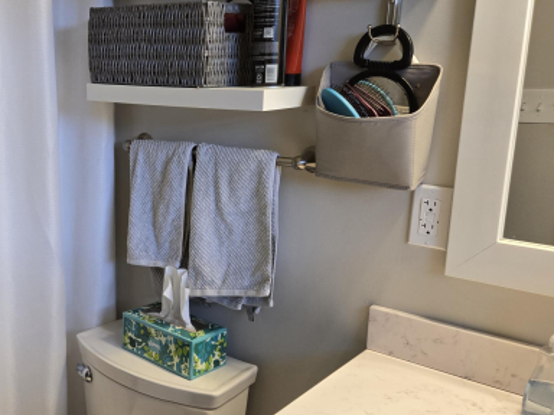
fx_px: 640
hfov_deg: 45.2
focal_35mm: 40
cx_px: 139
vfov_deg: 36.0
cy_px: 206
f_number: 1.8
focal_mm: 5.4
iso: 125
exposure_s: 1/120
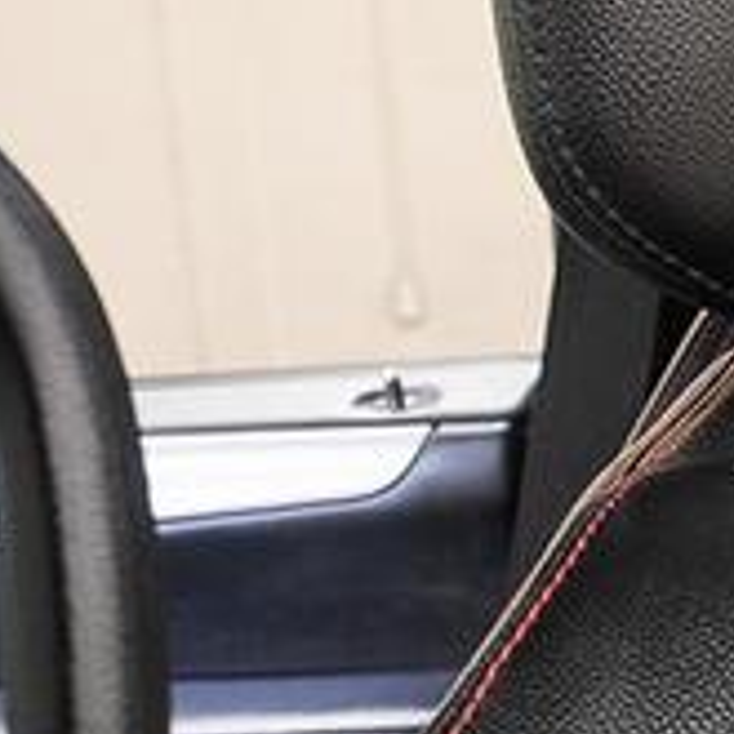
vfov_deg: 9.4
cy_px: 1303
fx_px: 4270
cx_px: 2402
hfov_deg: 8.0
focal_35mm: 178
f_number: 5.6
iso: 100
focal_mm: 24
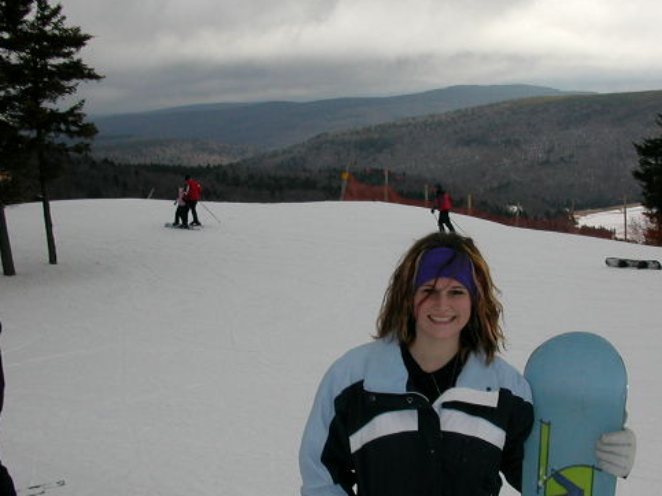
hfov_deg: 38.6
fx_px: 937
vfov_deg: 29.5
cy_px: 319
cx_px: 424
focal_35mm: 49
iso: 100
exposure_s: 1/345
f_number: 4.5
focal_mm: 5.6
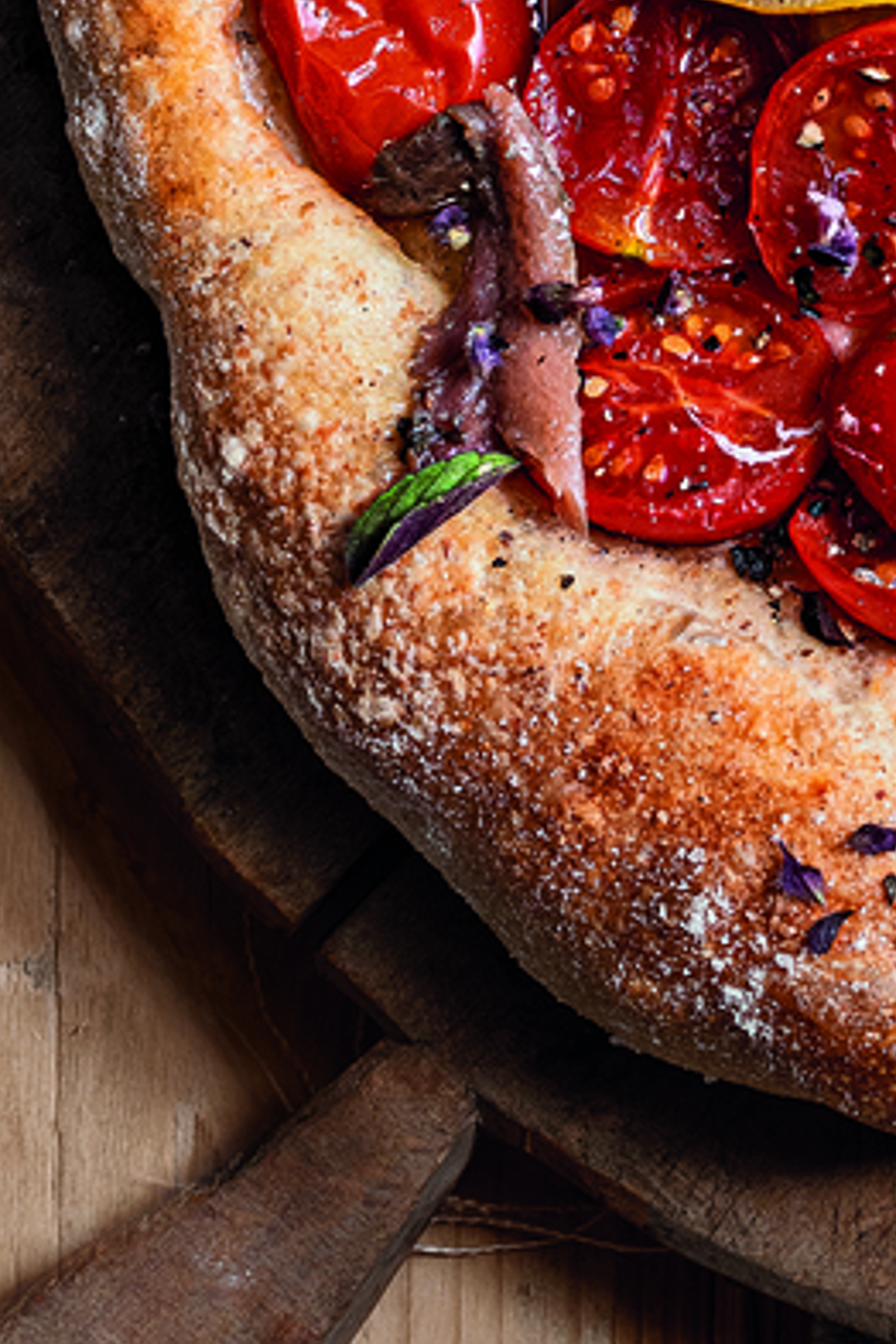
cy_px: -21
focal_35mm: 229
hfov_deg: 5.9
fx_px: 8549
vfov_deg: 8.9
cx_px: 1464
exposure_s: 1/125
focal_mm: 50
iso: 250
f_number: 7.1
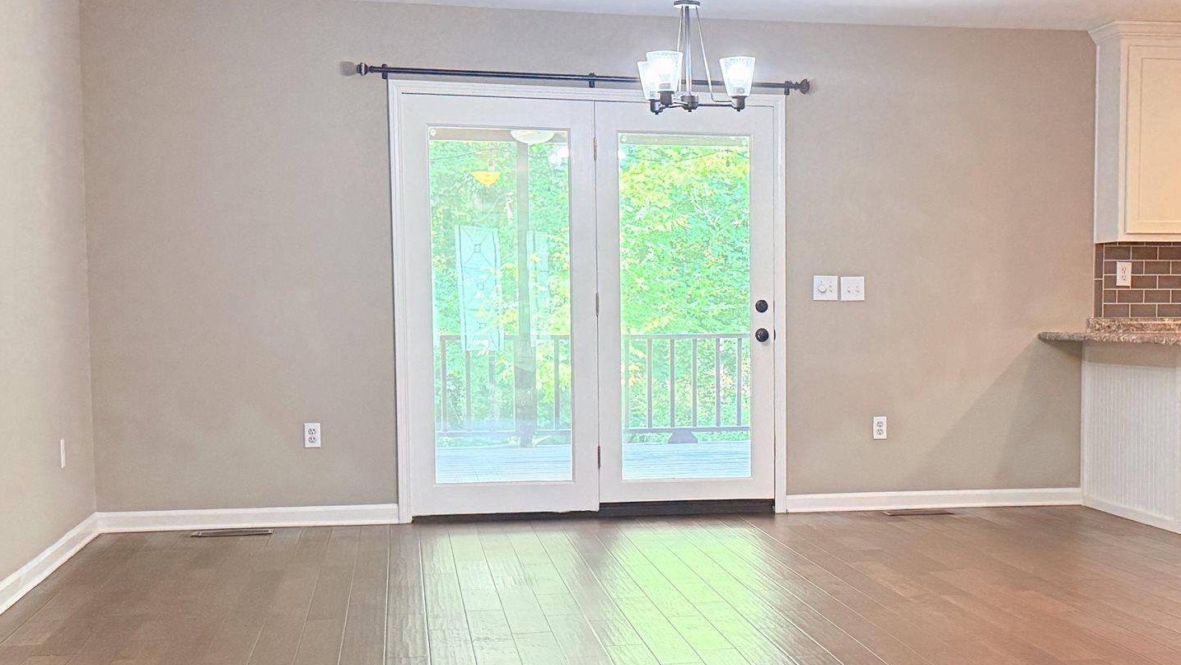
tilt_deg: -4.4
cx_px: 823
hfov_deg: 36.7
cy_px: 413
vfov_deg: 21.4
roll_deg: -0.2
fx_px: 1754
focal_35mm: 56
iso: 400
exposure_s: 1/120
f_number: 1.78
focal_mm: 6.76
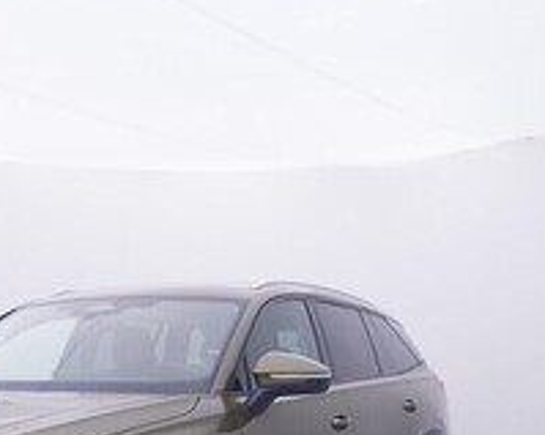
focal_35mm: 58
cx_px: 190
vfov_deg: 25.0
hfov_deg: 32.1
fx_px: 940
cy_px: 425
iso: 200
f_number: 5
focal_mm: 15
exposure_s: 1/80
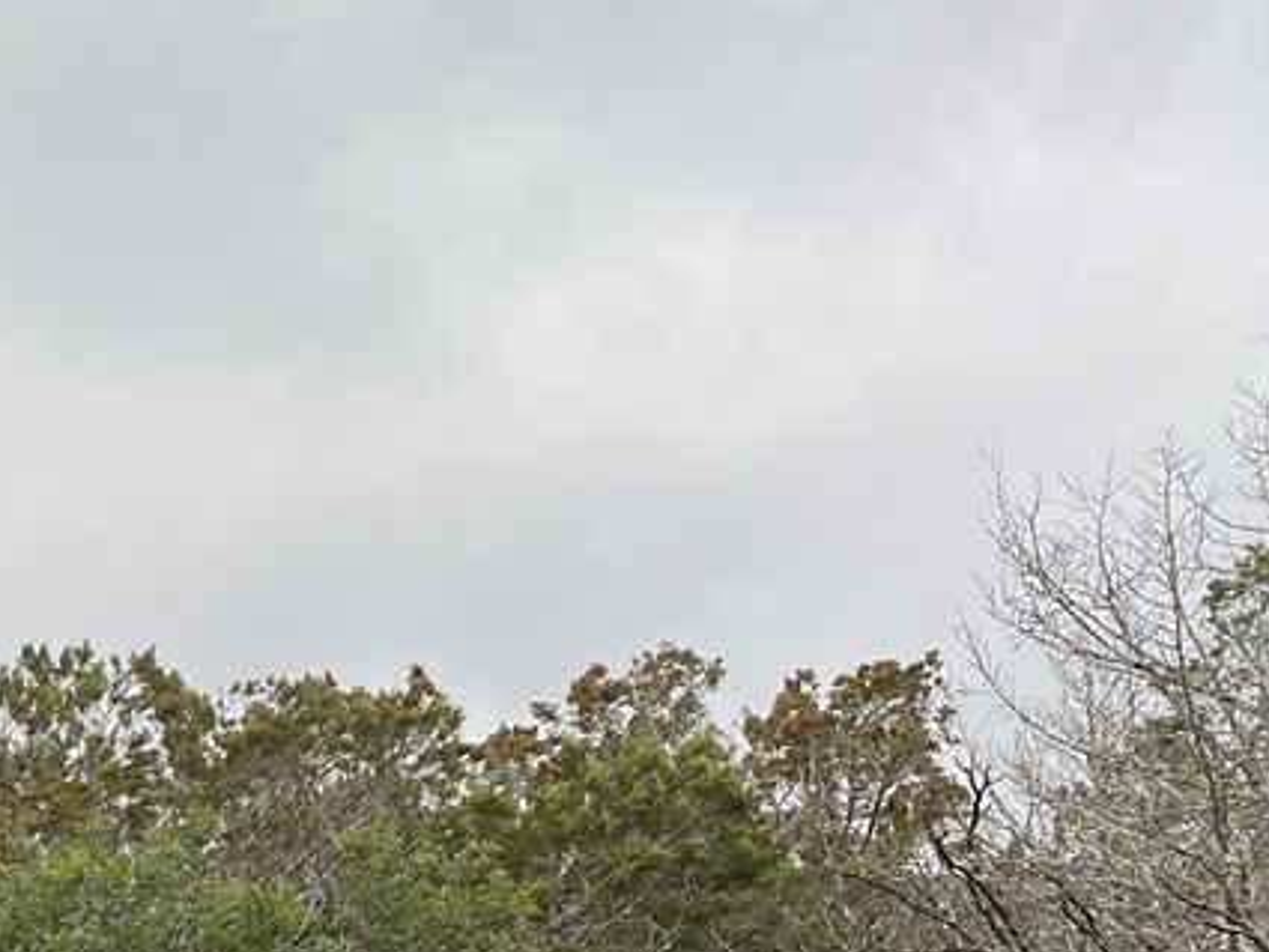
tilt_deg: -4.2
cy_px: 1247
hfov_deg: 18.8
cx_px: -776
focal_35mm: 88
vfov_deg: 15.9
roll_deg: +2.3
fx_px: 3227
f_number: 1.8
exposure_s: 1/368
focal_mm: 4.25
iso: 32
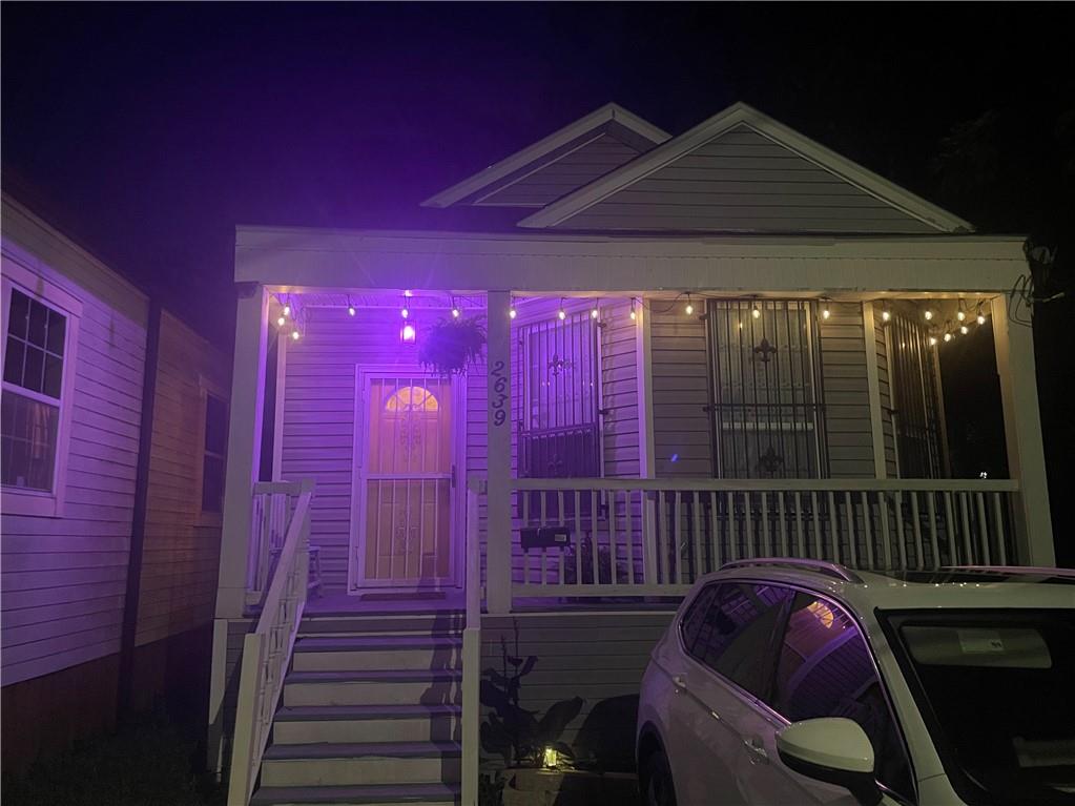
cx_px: 538
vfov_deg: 53.1
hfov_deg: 67.3
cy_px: 403
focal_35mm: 26
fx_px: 807
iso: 800
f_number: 1.6
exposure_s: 1/30
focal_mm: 4.2
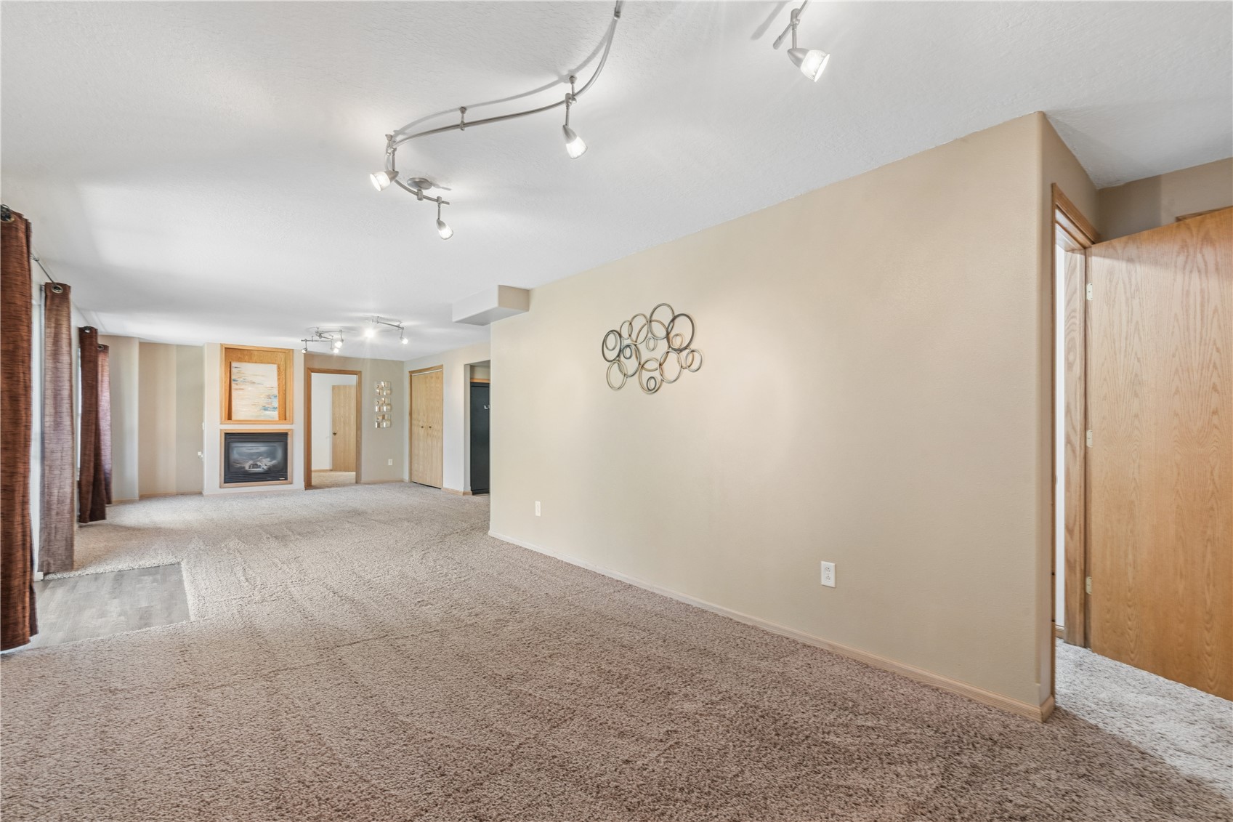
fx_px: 548
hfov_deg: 96.7
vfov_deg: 73.7
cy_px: 411
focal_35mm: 16
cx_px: 616
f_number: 11
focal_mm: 16
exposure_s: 1/3.33
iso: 400
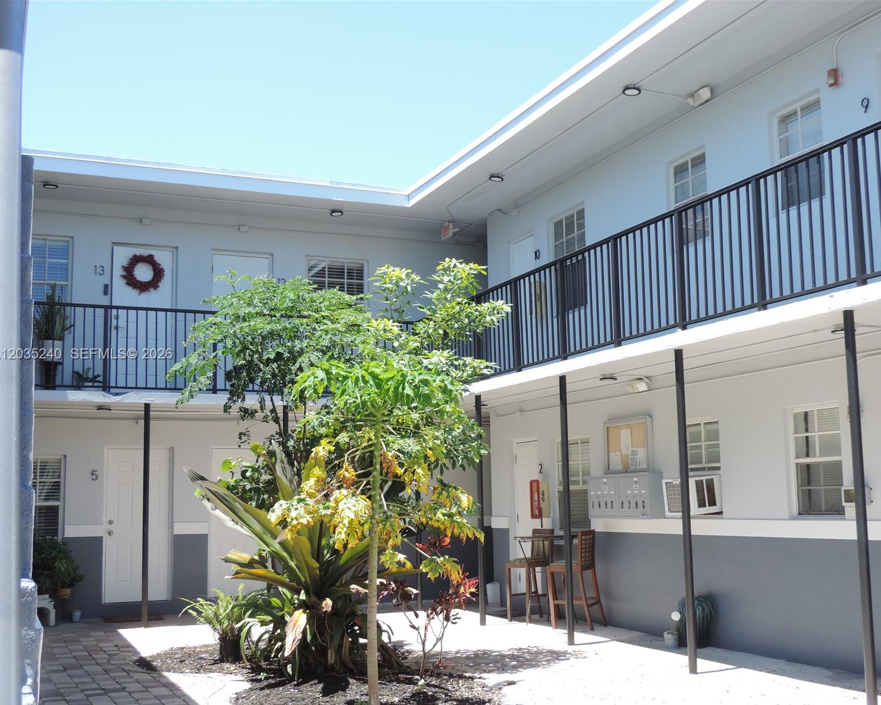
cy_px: 355
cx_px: 462
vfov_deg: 35.7
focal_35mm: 42
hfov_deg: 43.8
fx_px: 1095
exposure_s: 1/250
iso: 80
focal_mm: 7.1
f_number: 3.3
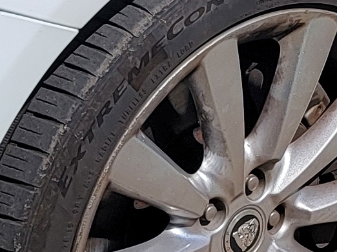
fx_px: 1790
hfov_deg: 10.7
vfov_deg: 7.9
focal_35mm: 184
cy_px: -98
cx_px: 212
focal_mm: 6.7
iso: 16
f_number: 1.8
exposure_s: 1/2524
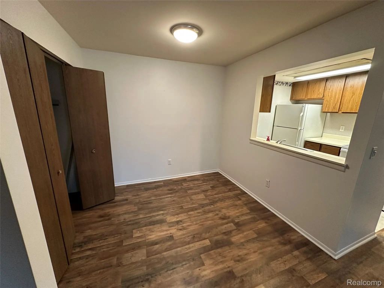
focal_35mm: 14
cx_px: 192
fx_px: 155
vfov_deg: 85.7
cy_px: 144
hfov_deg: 102.1
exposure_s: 1/60
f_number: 2.2
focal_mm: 2.22
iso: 250
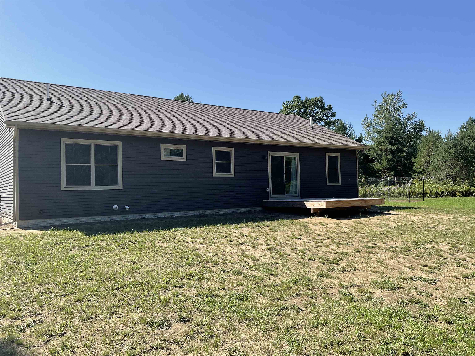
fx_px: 398
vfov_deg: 48.2
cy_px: 178
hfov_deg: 61.7
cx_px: 238
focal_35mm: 29
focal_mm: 3
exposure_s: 1/1412
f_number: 1.8
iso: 16
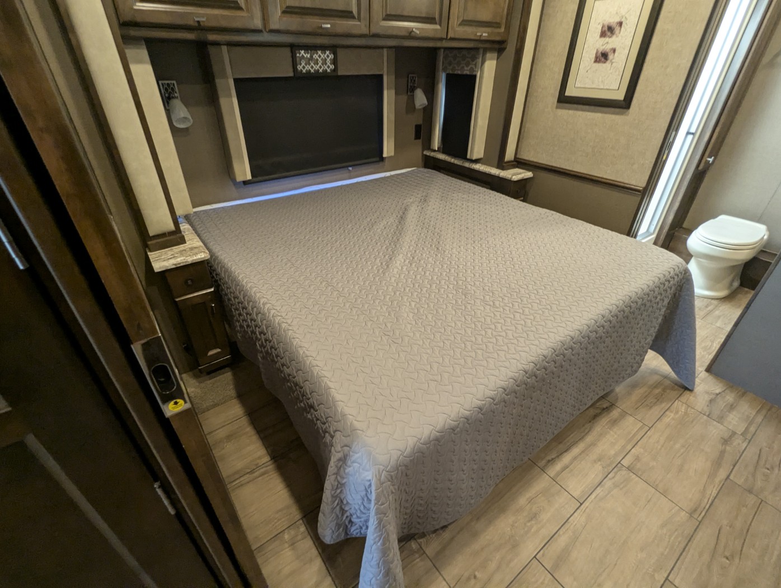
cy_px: 294
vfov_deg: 78.2
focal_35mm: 16
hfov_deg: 94.4
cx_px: 390
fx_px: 361
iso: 203
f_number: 2.2
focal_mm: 2.35
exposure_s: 1/38.1
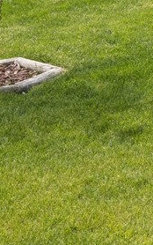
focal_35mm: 143
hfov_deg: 8.3
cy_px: -150
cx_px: 384
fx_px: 953
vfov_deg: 13.5
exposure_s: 1/640
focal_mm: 23
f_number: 10
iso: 400
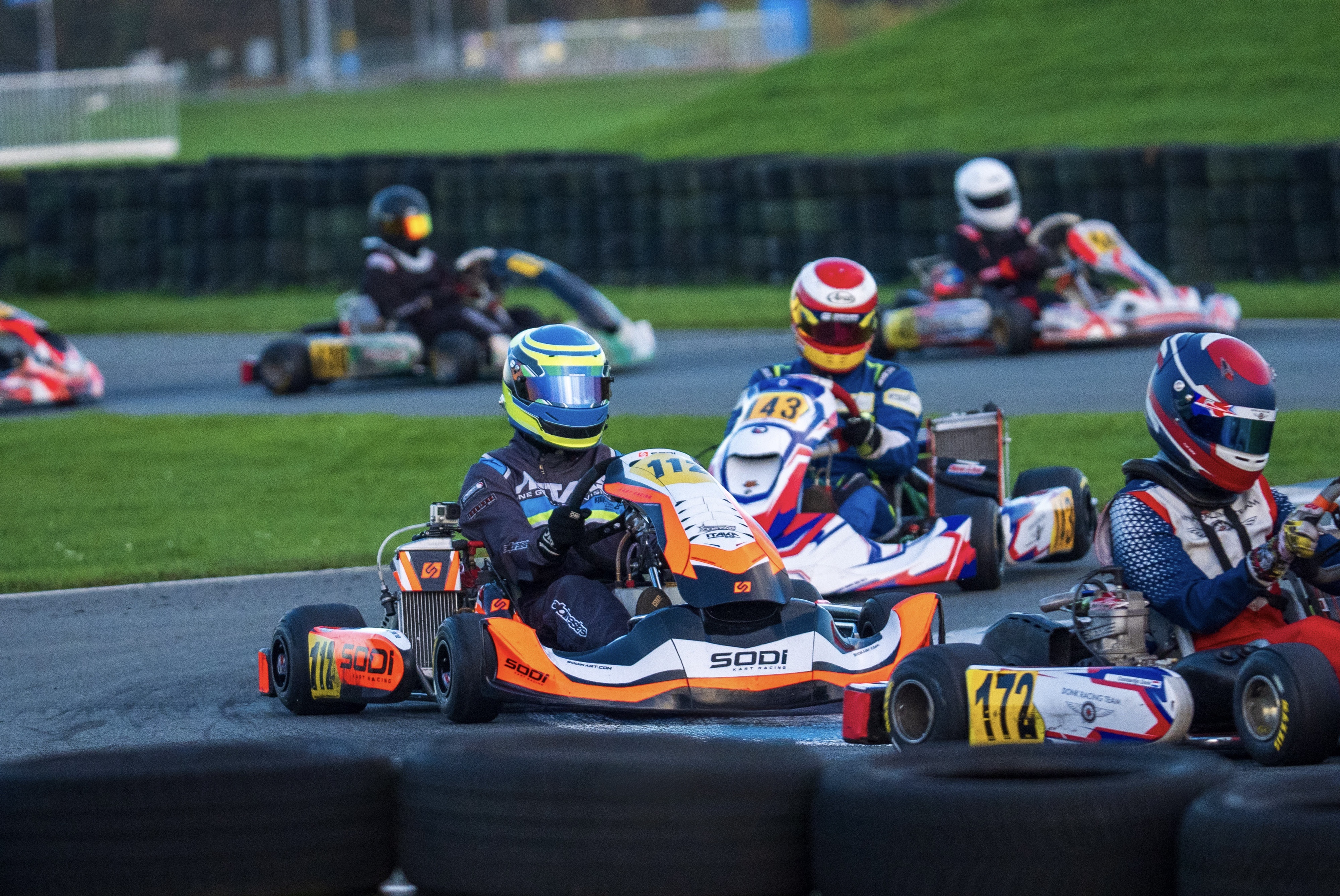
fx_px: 17249
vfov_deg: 3.0
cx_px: 670
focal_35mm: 463
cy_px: 448
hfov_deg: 4.4
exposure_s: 1/1250
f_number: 6.3
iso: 2500
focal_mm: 309
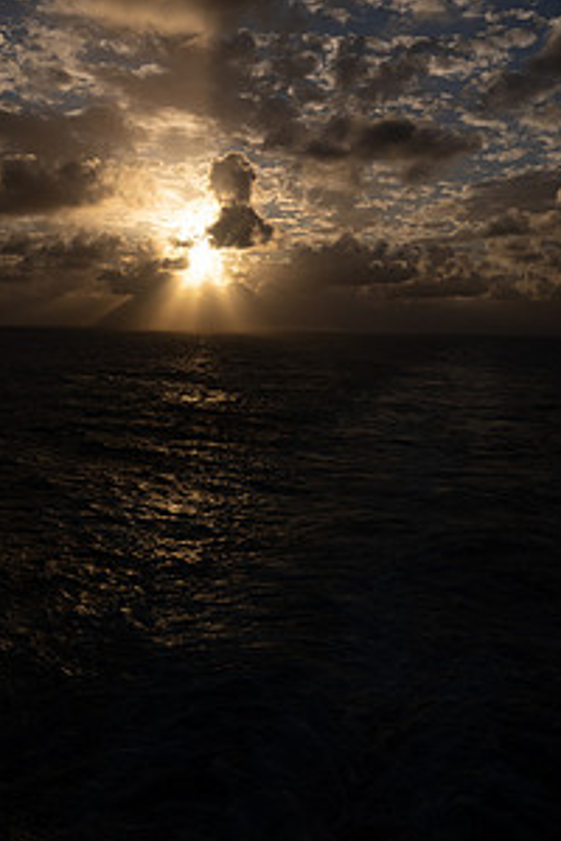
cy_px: 213
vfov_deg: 42.3
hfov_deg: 29.8
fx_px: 1052
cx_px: 233
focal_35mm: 45
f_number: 13
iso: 125
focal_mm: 30
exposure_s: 1/400
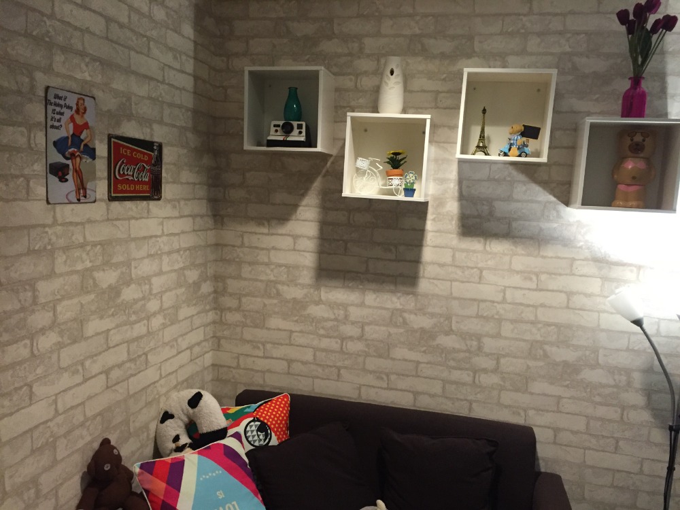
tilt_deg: -6.9
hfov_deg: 61.7
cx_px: 340
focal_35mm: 29
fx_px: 570
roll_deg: -2.4
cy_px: 255
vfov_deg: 48.2
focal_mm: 4.15
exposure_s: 1/33
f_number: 2.2
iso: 250
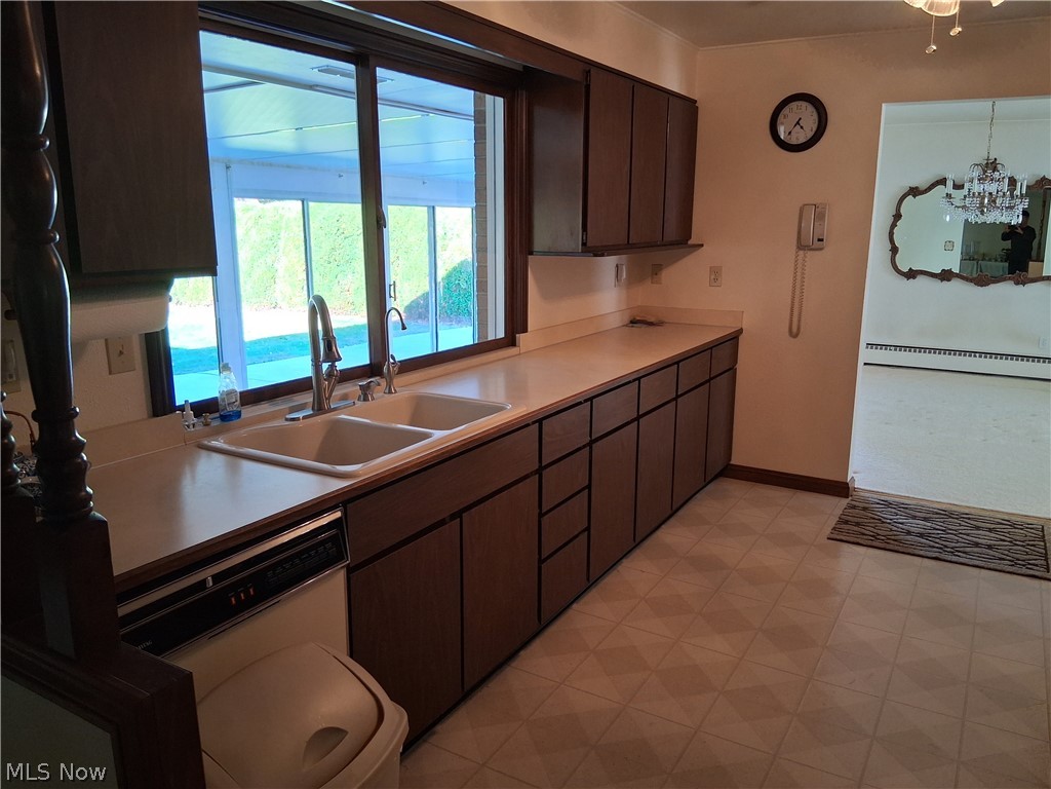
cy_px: 394
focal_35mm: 26
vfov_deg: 53.1
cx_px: 526
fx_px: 789
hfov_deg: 67.3
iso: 250
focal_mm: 3.98
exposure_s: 1/60
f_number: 1.8
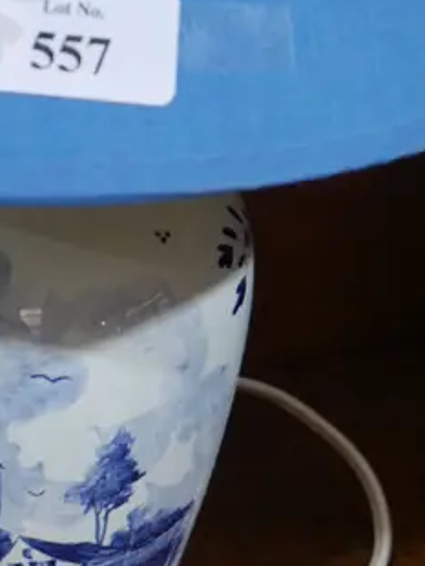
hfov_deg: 11.1
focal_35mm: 132
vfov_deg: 14.7
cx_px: -22
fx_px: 2158
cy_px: 20
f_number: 5
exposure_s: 1/60
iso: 1000
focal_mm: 20
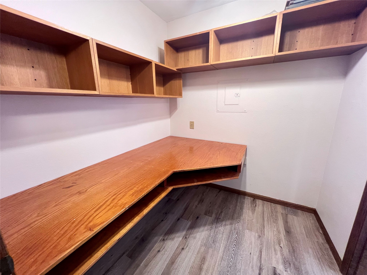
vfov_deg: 89.9
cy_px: 138
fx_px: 138
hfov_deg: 106.2
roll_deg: +1.1
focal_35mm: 13
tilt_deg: -13.5
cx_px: 184
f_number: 1.8
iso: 400
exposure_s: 1/60
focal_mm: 1.57
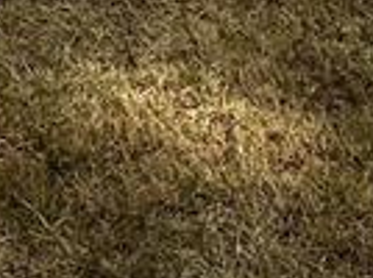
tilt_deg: -5.8
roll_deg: +2.4
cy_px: -762
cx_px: -264
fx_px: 1979
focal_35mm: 184
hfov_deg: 10.2
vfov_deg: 6.7
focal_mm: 6.86
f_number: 1.78
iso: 80
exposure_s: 1/6623
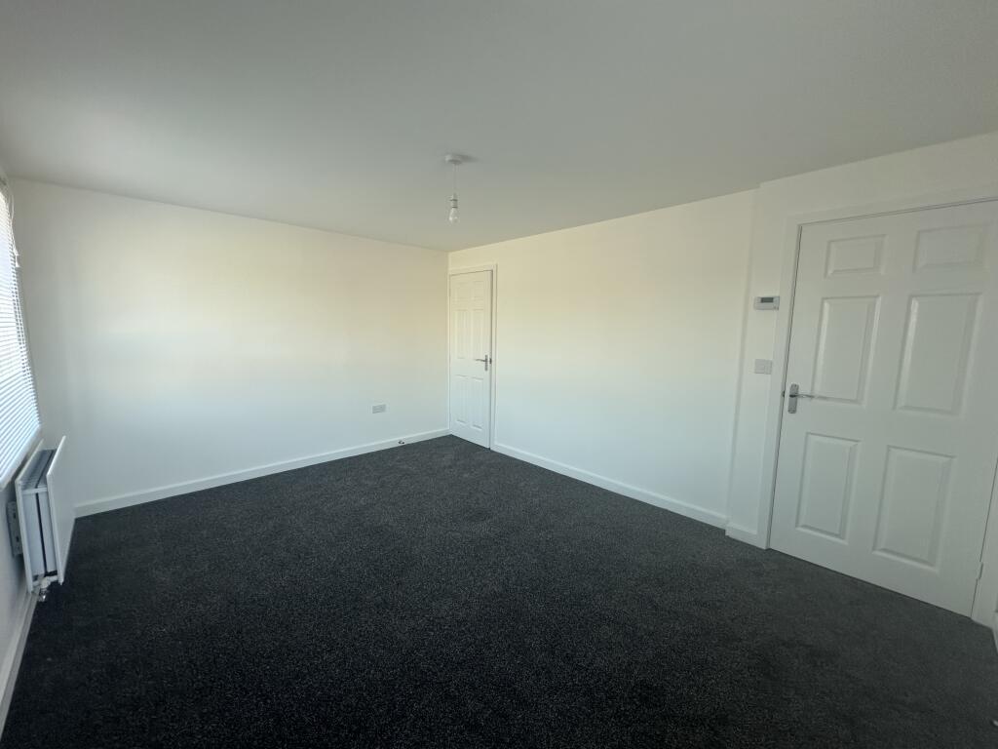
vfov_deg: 85.7
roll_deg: -0.9
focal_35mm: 14
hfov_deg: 102.1
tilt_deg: -6.8
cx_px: 499
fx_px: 404
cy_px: 374
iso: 64
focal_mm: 2.22
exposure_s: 1/99
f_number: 2.2
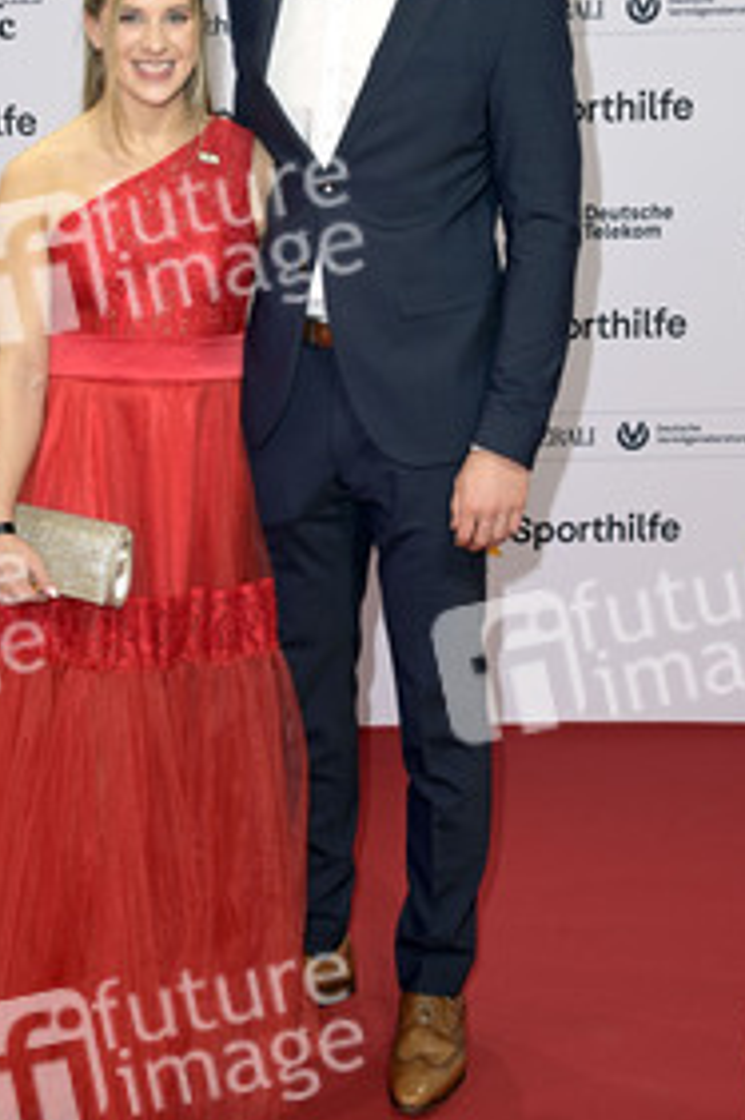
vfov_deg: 35.0
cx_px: 275
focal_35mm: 57
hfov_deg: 23.7
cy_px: 450
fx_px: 1771
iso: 500
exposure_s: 1/250
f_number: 5.6
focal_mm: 40
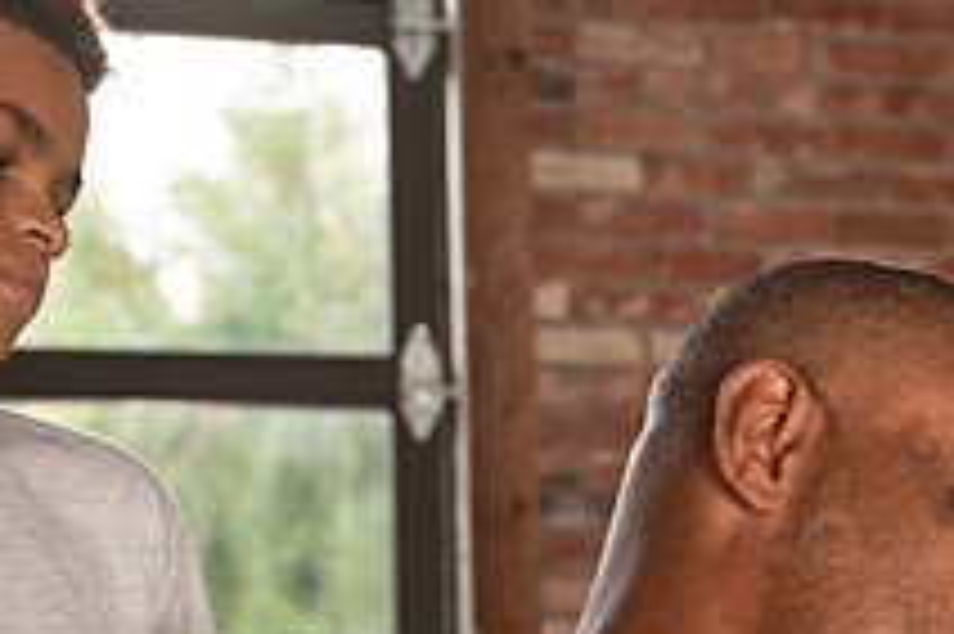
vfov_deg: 9.8
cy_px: 832
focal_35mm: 137
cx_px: 1197
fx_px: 3628
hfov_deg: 14.4
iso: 1600
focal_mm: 50
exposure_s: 1/125
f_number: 5
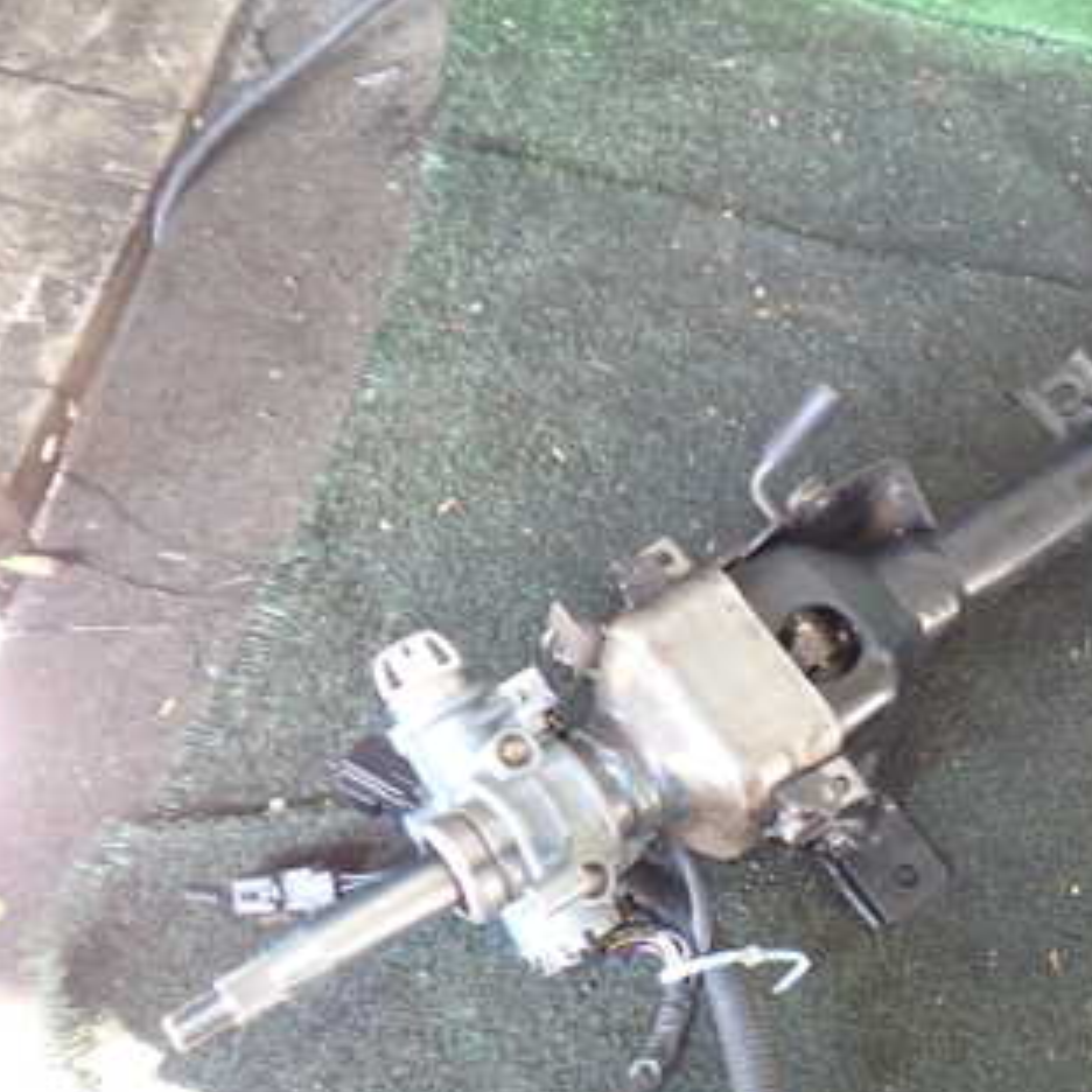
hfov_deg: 31.6
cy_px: 560
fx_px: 1820
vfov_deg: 33.4
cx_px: 1012
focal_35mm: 51
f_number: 2.3
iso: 200
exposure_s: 1/30
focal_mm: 5.4
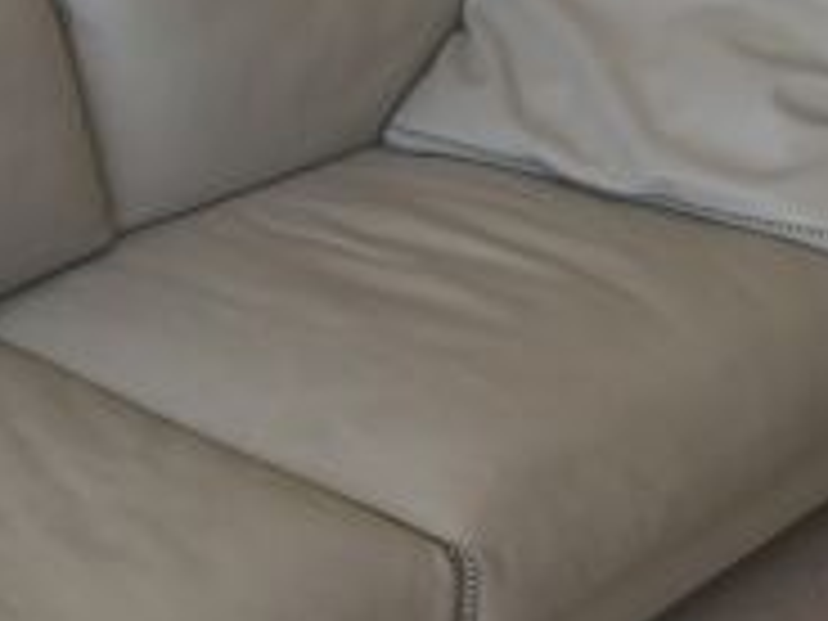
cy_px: 495
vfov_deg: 16.7
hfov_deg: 20.7
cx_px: -180
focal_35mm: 88
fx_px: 2105
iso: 25
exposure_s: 1/50
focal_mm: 4
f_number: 1.8
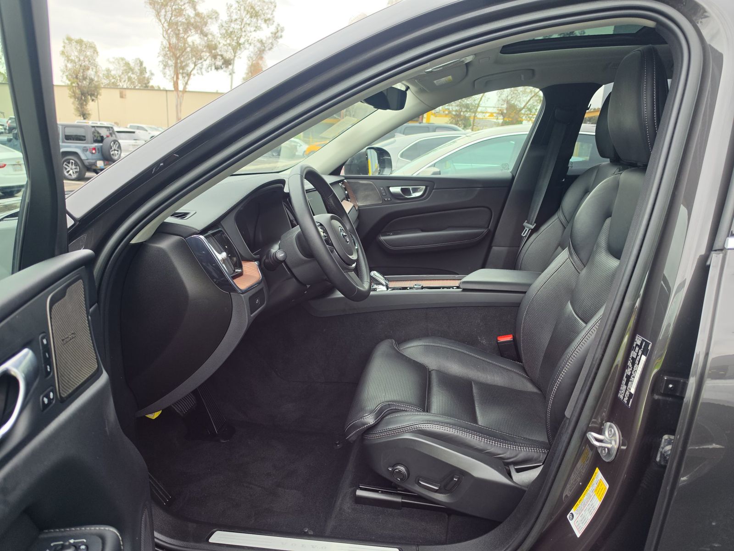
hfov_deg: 73.9
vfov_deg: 58.9
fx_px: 488
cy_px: 276
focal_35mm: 23
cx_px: 367
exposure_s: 1/234
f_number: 1.4
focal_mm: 6.5
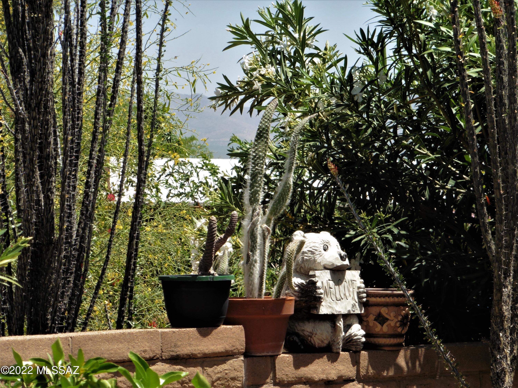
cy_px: 194
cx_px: 259
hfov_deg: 8.6
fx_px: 3457
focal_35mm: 231
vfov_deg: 6.4
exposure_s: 1/200
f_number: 6.3
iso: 100
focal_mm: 41.3
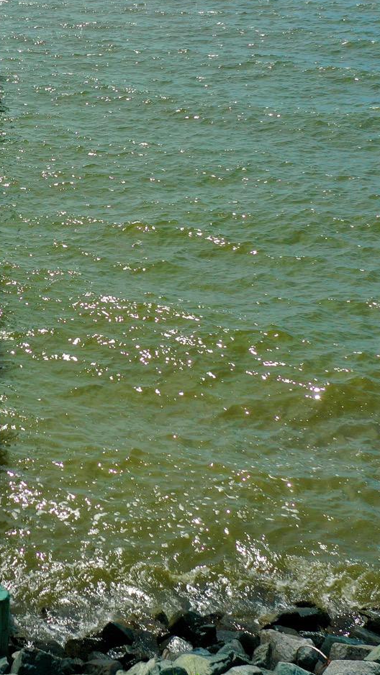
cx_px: 5
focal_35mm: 64
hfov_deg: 18.4
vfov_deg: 32.6
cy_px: 230
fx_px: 1146
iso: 100
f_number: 4
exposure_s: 1/100
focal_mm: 10.26
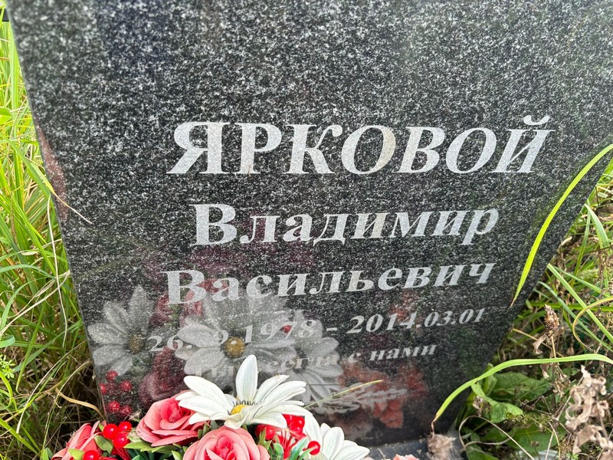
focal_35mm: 26
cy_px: 230
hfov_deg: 67.3
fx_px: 460
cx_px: 306
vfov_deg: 53.1
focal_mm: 5.96
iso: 64
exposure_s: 1/121
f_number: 1.6
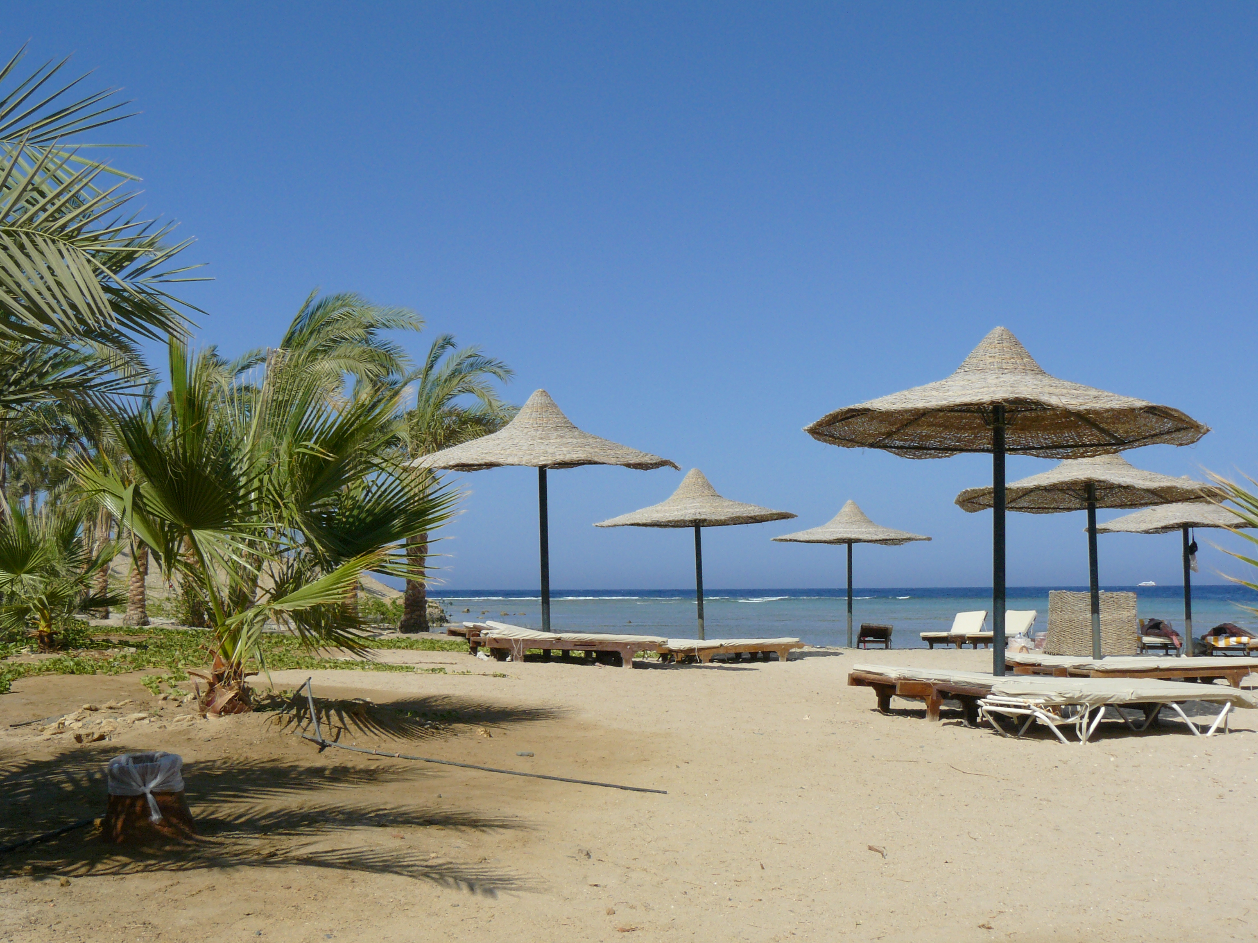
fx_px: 1490
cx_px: 629
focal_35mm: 41
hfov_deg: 45.8
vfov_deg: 35.1
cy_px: 472
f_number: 7.1
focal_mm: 6.8
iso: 100
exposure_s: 1/400
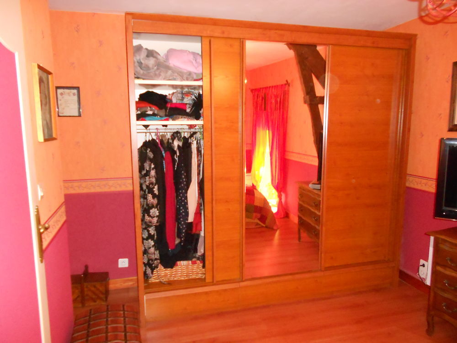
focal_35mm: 26
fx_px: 343
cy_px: 172
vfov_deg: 53.1
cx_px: 228
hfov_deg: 67.3
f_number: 3.2
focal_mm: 4.6
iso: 640
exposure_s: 1/25
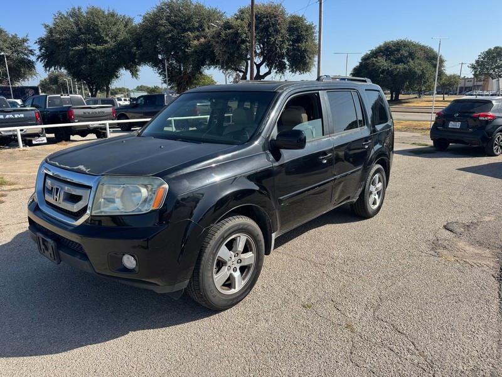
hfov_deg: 71.6
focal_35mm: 24
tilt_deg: -16.3
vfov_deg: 56.8
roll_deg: +0.6
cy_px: 188
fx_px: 348
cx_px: 251
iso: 80
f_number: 1.78
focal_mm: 6.76
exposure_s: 1/3096
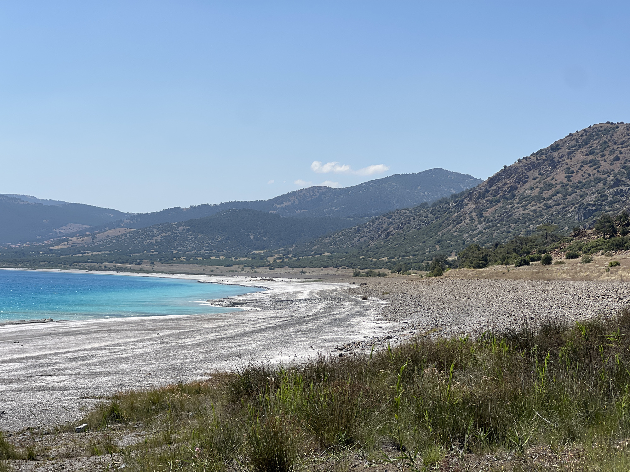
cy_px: 236
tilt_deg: +0.0
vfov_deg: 19.1
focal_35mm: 77
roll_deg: -2.1
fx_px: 1401
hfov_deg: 25.3
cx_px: 315
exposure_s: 1/1325
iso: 32
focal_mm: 9
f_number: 2.8
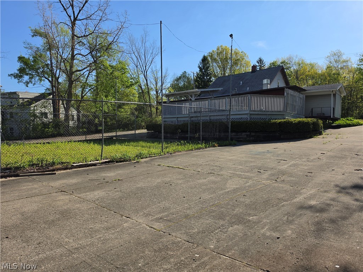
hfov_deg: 73.9
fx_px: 241
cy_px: 136
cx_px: 182
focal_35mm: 23
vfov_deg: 58.9
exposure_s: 1/7939
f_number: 1.4
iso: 64
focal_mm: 6.5
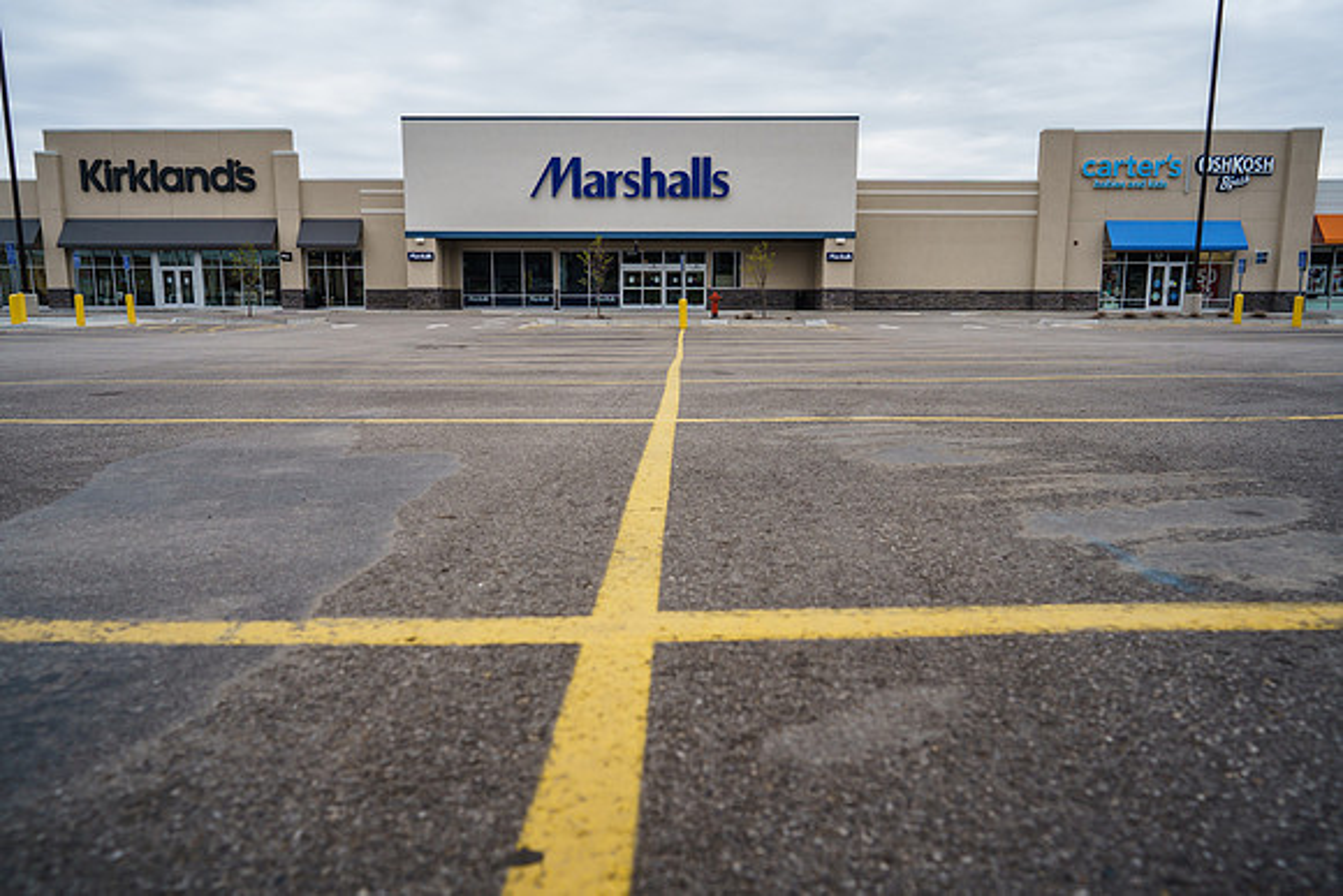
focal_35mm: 24
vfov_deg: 52.9
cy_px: 448
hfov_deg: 73.4
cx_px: 672
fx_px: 901
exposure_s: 1/2000
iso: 320
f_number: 4
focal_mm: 24
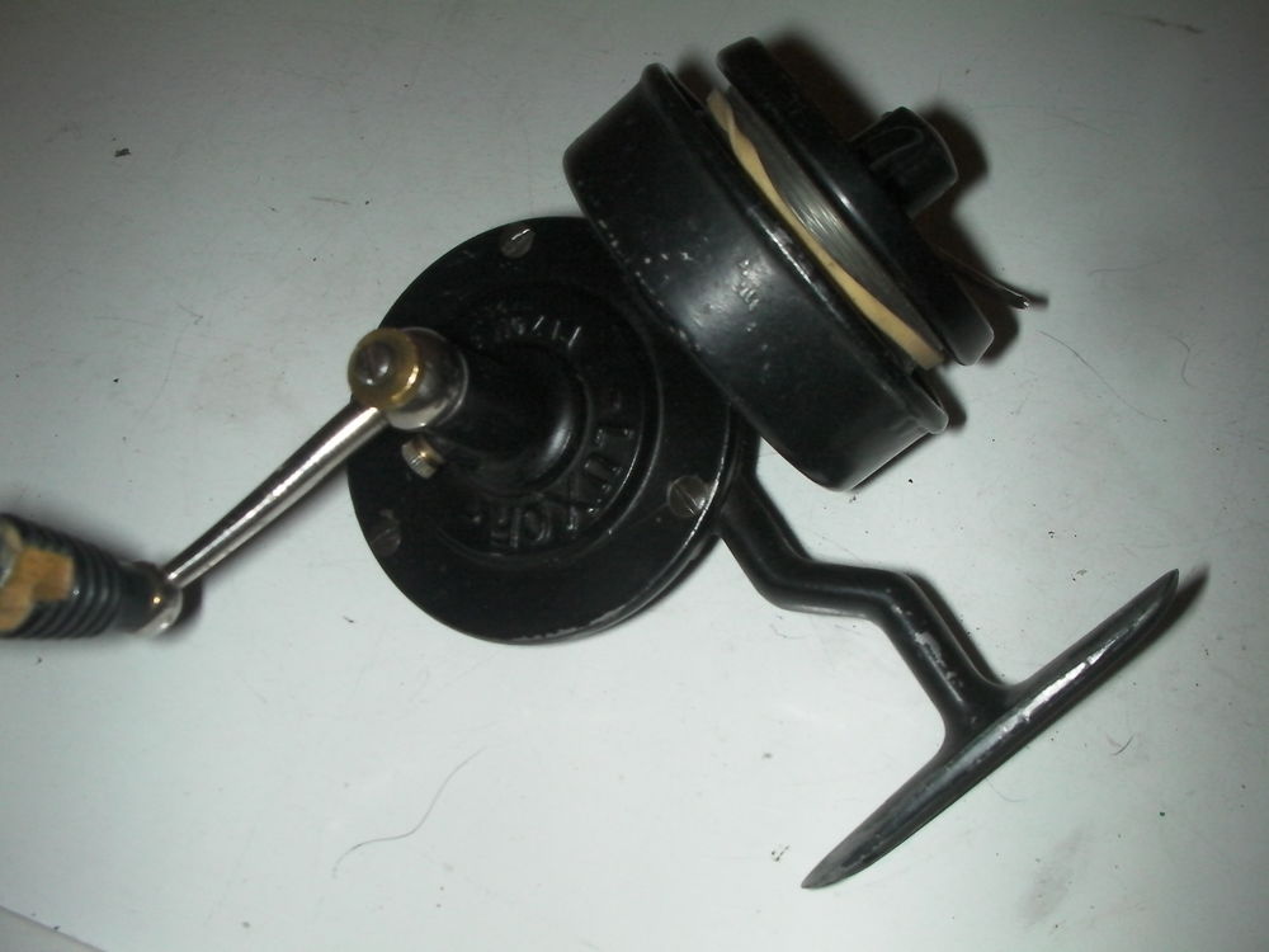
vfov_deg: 37.7
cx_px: 634
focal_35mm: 38
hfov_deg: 49.0
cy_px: 476
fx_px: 1393
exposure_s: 1/30
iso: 200
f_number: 5.6
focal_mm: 6.3
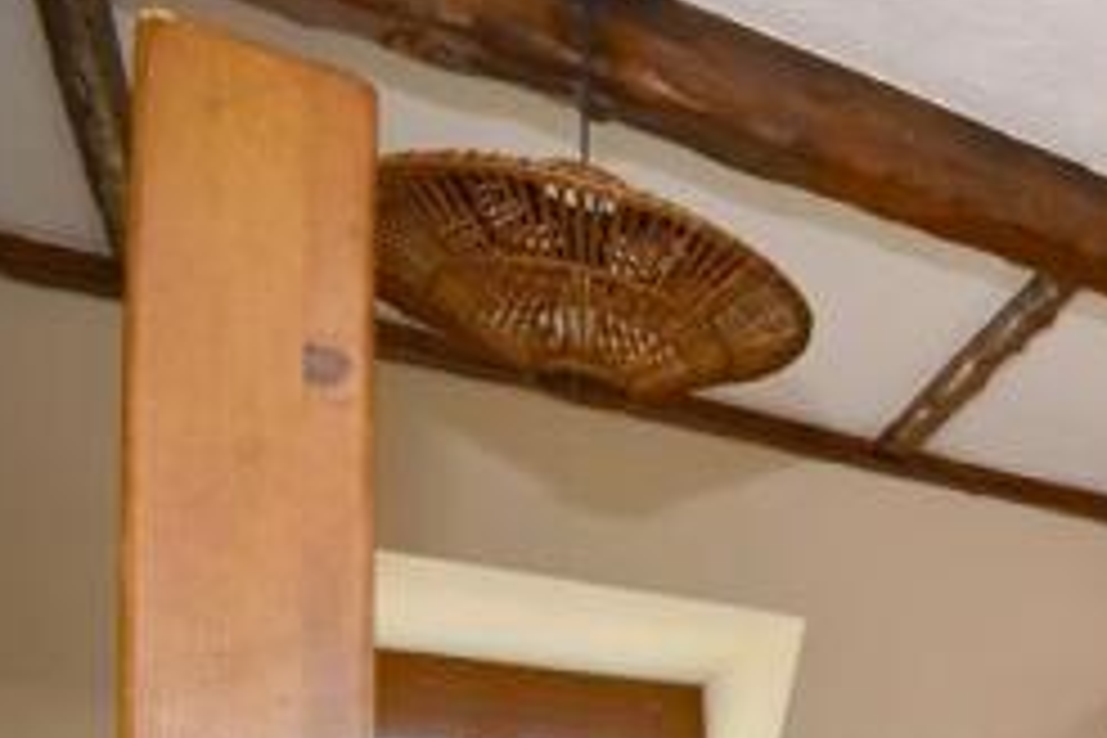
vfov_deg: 27.9
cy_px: 952
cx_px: 1418
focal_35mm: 40
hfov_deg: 34.9
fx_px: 1230
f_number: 11
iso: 200
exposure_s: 1/3
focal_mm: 10
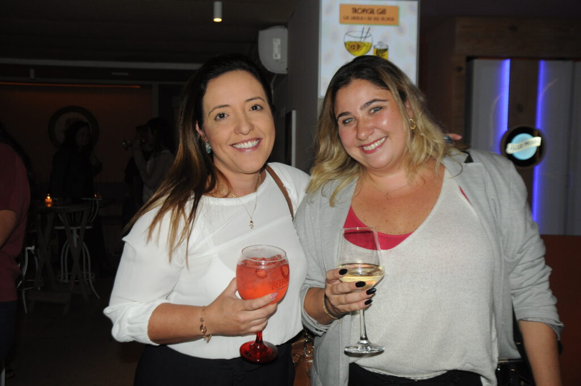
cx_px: 290
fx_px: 532
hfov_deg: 57.3
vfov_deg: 39.9
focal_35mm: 33
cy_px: 193
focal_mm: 22
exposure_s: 1/60
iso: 800
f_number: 4
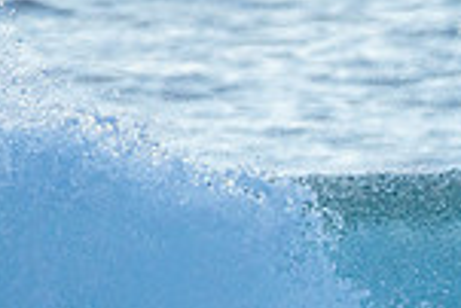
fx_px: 35351
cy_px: 483
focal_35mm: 2758
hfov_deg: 0.7
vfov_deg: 0.5
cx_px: 830
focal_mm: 480
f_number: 5.6
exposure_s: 1/1250
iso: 560
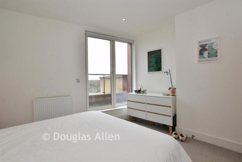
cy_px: 81
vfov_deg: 77.4
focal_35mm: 15
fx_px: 101
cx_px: 121
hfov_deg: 100.4
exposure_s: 1/15
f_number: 8
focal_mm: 10
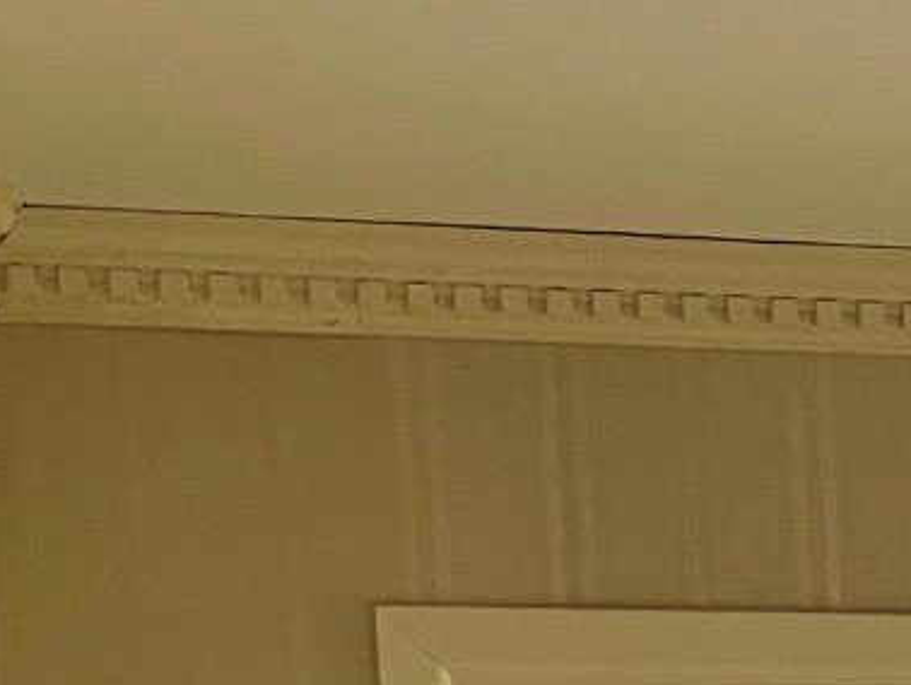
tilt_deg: -6.0
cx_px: 1693
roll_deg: +1.0
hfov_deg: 13.6
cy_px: 1468
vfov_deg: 10.5
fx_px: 3371
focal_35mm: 128
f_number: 1.6
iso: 160
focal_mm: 5.1
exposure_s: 1/60
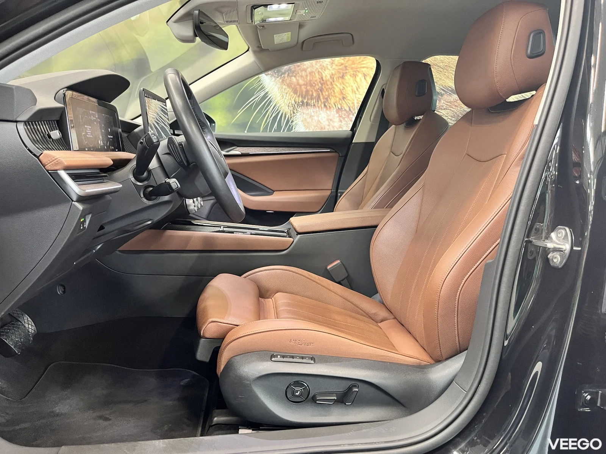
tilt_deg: -9.0
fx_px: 455
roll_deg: -0.9
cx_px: 303
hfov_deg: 67.3
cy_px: 227
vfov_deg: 53.1
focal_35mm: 26
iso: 400
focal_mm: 5.1
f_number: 1.6
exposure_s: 1/60
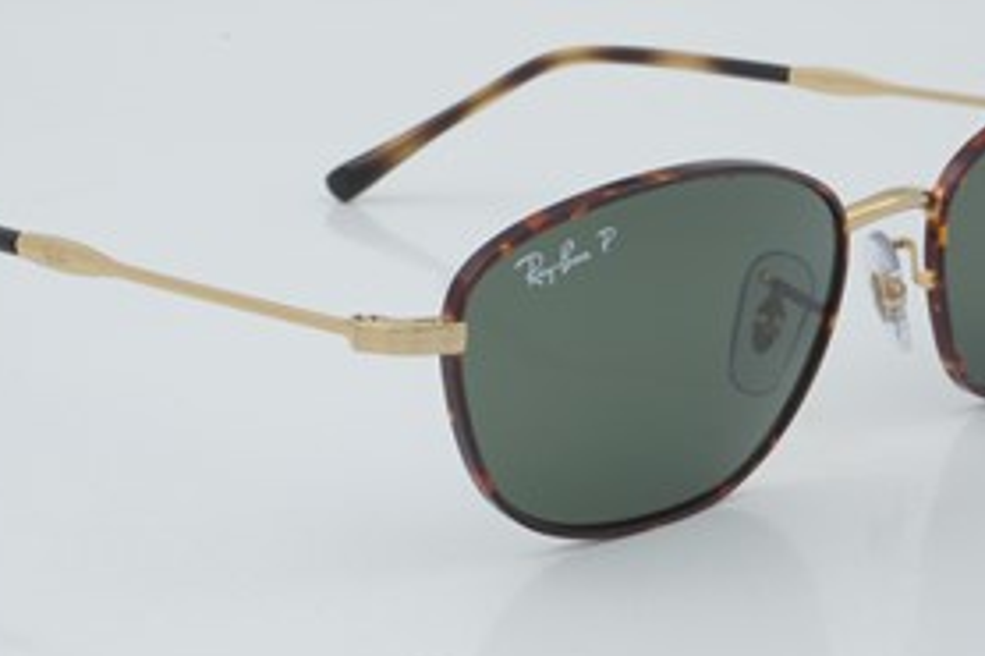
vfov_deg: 12.7
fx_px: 2953
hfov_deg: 18.9
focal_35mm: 108
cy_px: 301
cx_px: 485
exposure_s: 1/4
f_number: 29
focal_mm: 50
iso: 100
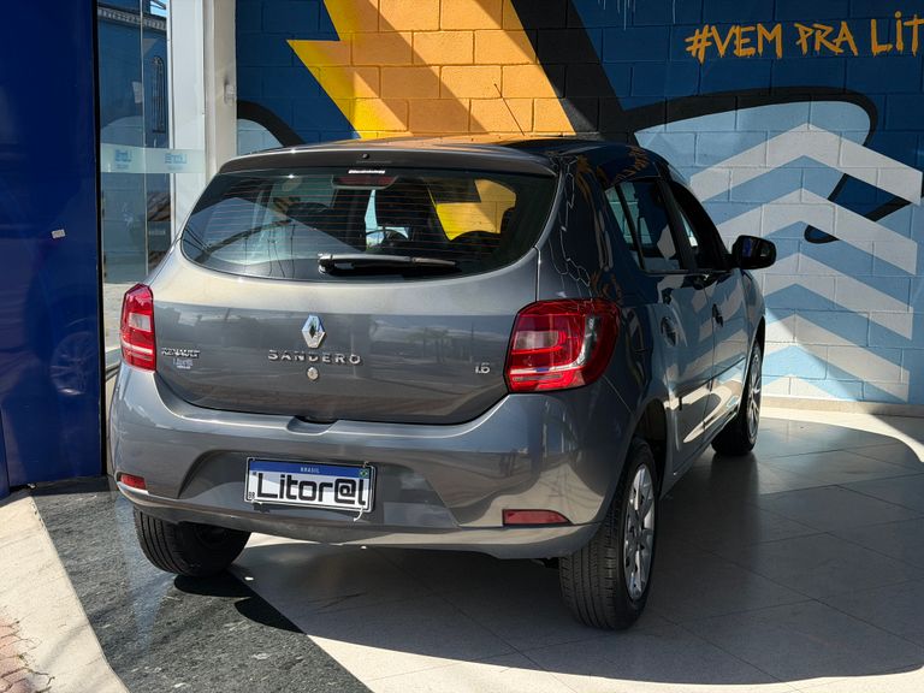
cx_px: 462
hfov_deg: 39.7
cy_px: 346
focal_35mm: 48
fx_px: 1281
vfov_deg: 30.3
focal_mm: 6.76
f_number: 1.78
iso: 100
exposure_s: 1/3096
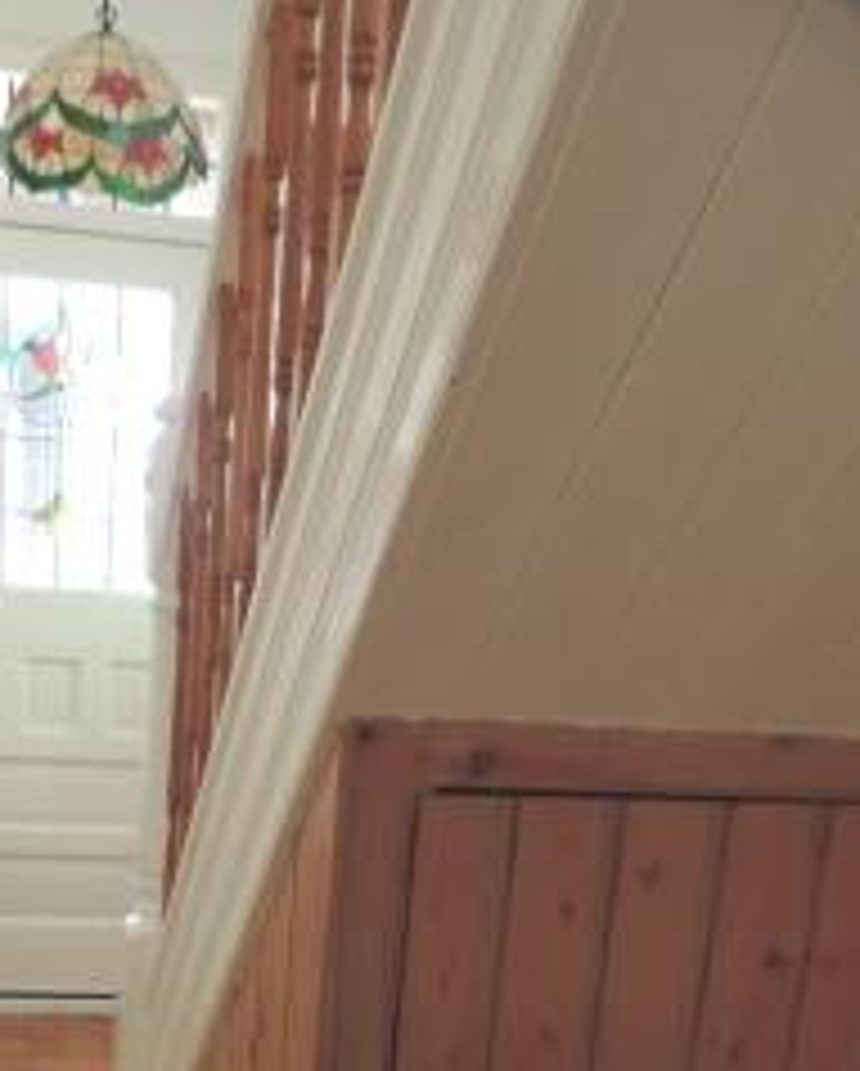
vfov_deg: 39.5
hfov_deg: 33.7
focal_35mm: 43
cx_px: 144
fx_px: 1365
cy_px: 979
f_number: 3
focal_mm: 4.3
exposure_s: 1/30
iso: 220
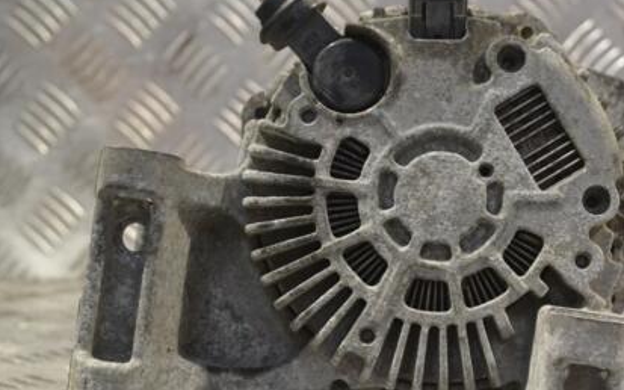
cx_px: 402
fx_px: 1360
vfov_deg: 16.3
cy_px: 234
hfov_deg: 25.7
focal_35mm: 80
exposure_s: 1/200
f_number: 7.1
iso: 3200
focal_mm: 36
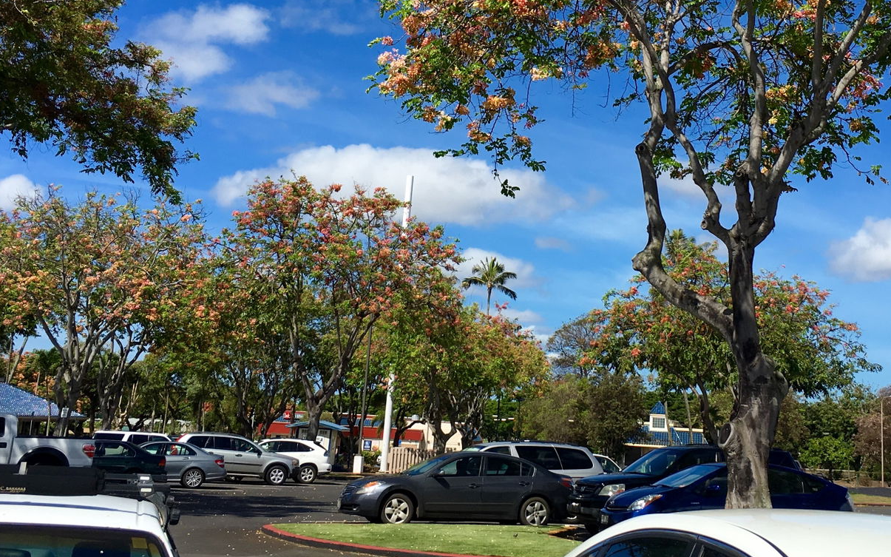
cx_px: 549
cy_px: 132
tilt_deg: +13.3
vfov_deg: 26.0
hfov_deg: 40.8
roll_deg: -4.1
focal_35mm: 49
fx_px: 1190
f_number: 2.2
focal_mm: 4.15
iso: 25
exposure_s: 1/2024
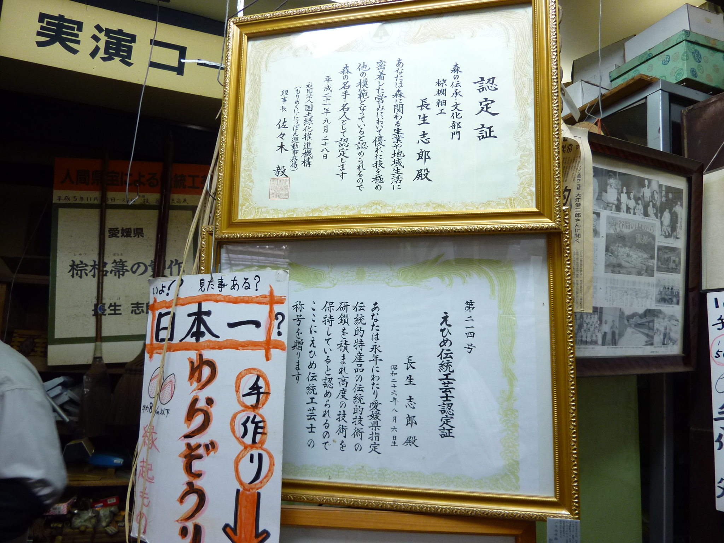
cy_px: 272
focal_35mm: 25
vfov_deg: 54.9
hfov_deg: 69.4
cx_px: 362
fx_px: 523
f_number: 3.3
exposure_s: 1/30
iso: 160
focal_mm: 4.1
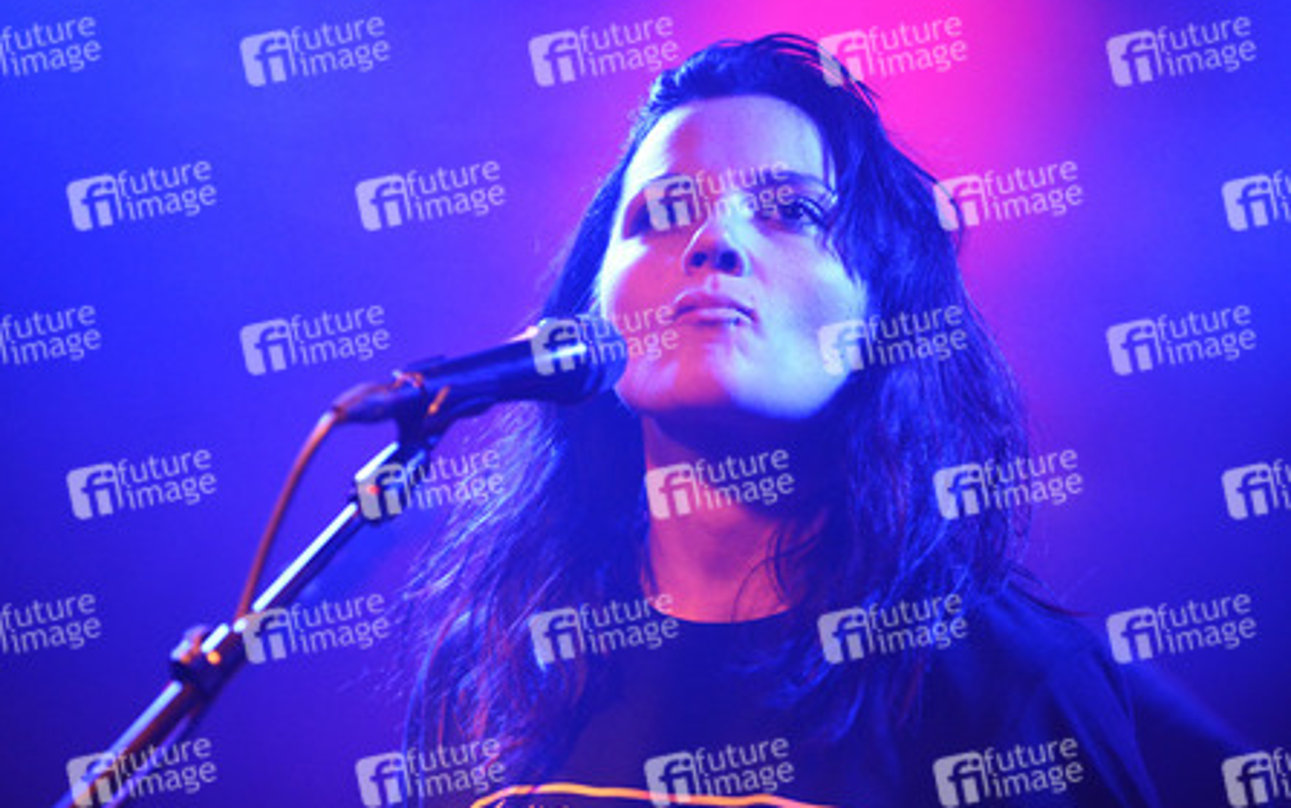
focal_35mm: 154
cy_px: 413
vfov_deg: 8.5
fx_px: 5422
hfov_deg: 13.6
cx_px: 643
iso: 6400
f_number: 2.8
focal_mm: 150
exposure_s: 1/250
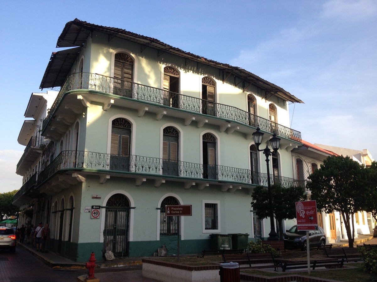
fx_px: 381
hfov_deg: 52.6
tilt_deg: +11.2
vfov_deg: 40.7
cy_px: 141
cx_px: 188
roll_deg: +0.6
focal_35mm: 35
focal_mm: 4.28
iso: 50
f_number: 2.4
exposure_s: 1/449
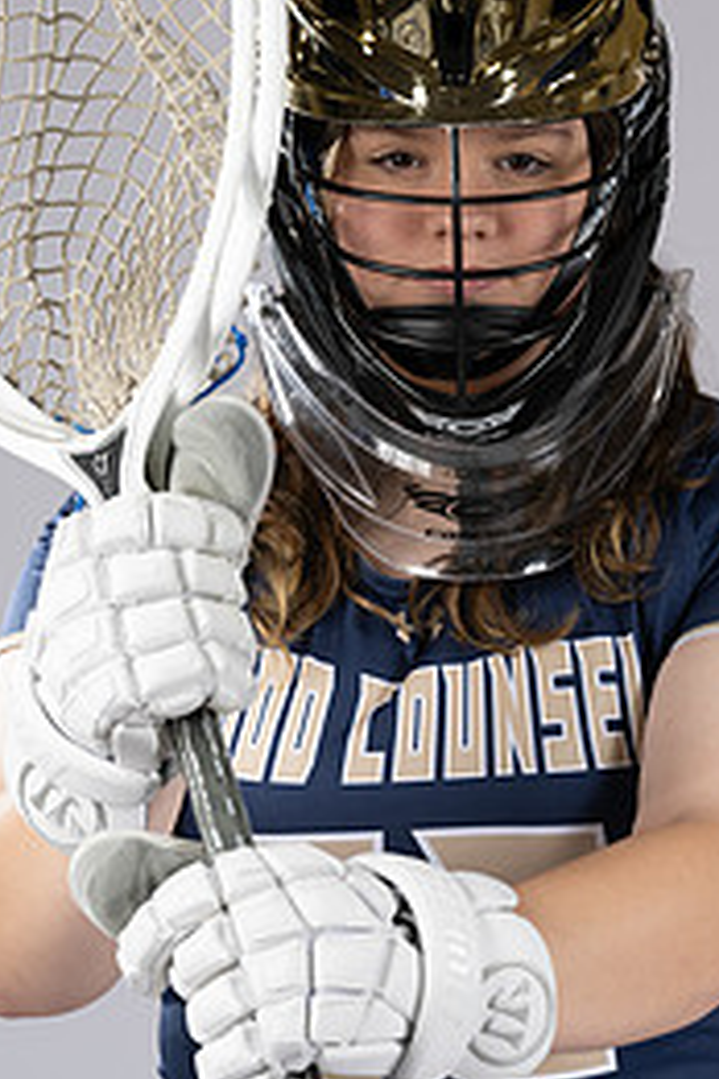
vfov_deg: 6.5
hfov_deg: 4.3
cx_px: 438
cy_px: 562
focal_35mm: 319
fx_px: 9556
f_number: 6.3
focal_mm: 185
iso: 250
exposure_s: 1/200
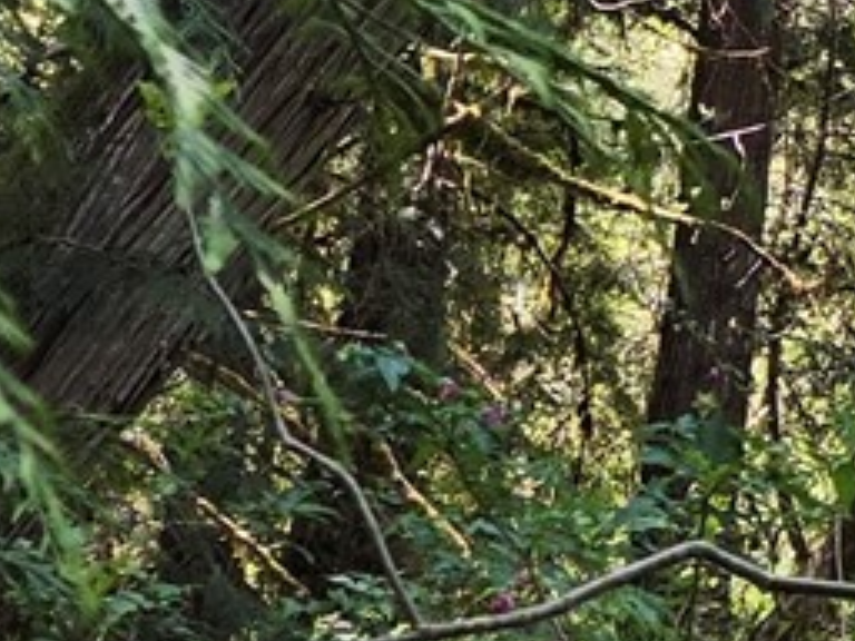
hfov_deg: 11.1
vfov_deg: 9.8
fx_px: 3557
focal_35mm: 144
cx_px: 2181
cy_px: -507
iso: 80
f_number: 1.8
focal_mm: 5.4
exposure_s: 1/617
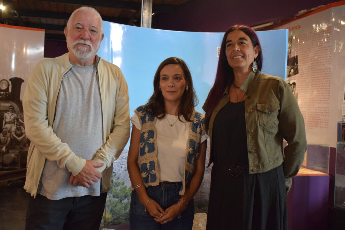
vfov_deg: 30.9
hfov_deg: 45.0
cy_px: 115
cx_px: 172
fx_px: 417
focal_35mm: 44
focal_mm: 29
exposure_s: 1/60
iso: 2500
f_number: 4.2
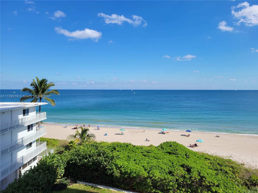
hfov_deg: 67.3
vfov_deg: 53.1
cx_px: 129
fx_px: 194
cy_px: 96
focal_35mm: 26
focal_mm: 5.4
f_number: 1.8
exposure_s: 1/2929
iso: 40
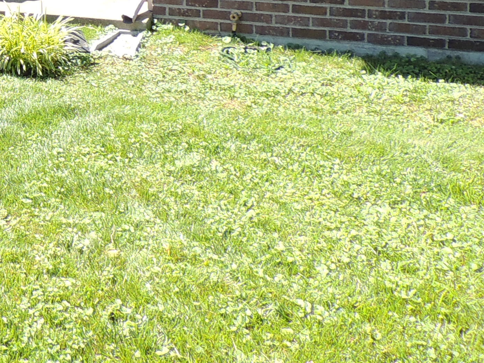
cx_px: -268
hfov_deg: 20.6
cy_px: -149
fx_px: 1105
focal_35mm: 79
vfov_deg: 17.2
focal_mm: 4.3
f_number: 3
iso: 100
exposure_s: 1/320
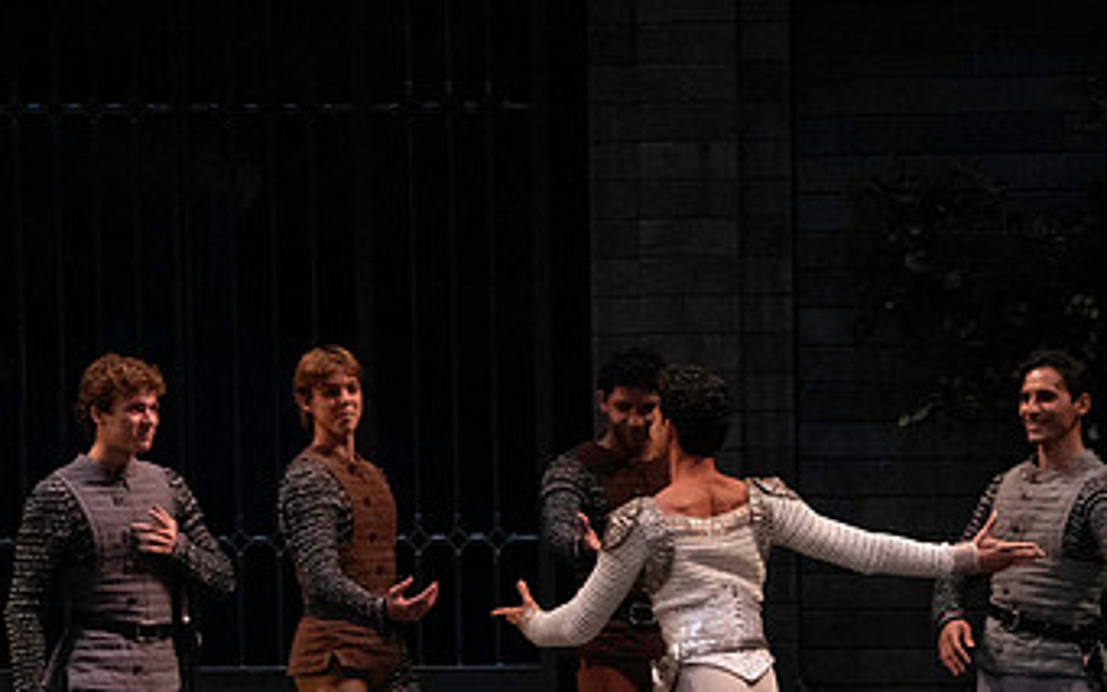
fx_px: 10467
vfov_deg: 3.8
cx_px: 601
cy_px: 551
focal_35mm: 347
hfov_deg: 6.1
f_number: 13
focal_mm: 200
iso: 16000
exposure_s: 1/400
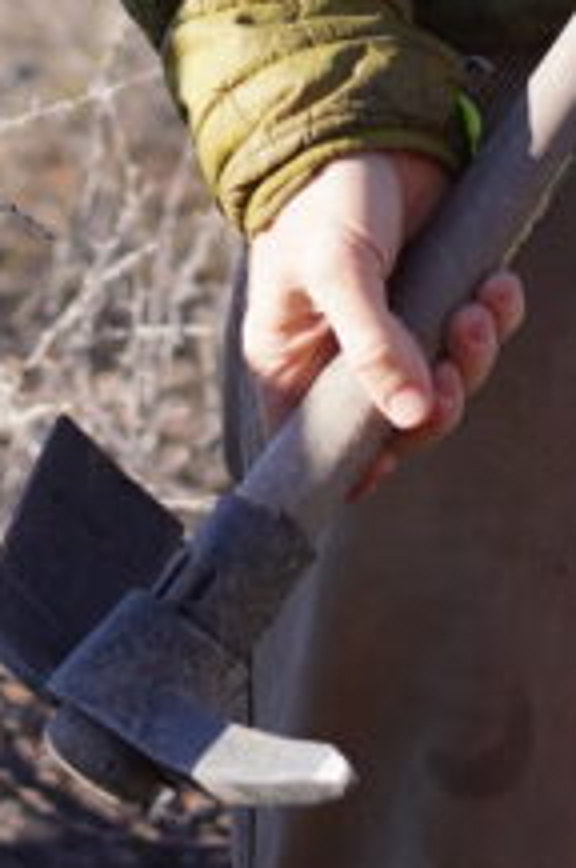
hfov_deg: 5.2
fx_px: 6295
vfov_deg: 7.7
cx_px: 276
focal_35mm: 261
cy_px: -600
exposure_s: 1/2500
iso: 125
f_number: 2
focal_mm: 35
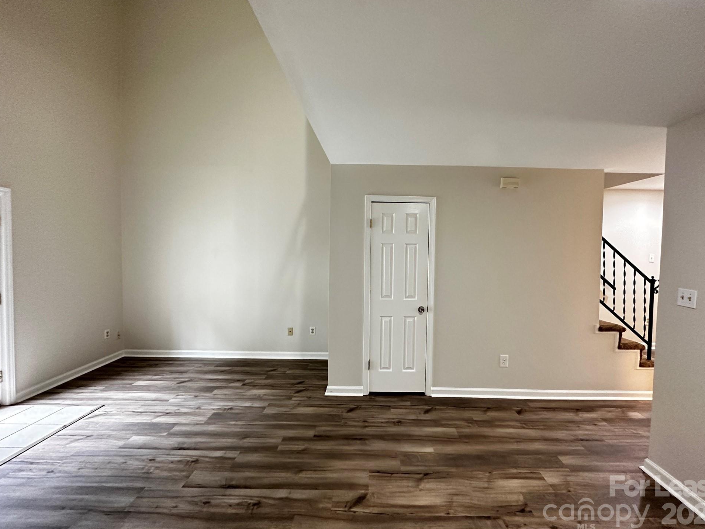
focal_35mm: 15
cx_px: 374
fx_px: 306
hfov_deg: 98.0
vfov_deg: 81.8
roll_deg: -1.1
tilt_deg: -3.3
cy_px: 261
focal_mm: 2.22
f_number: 2.2
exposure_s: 1/60
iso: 400
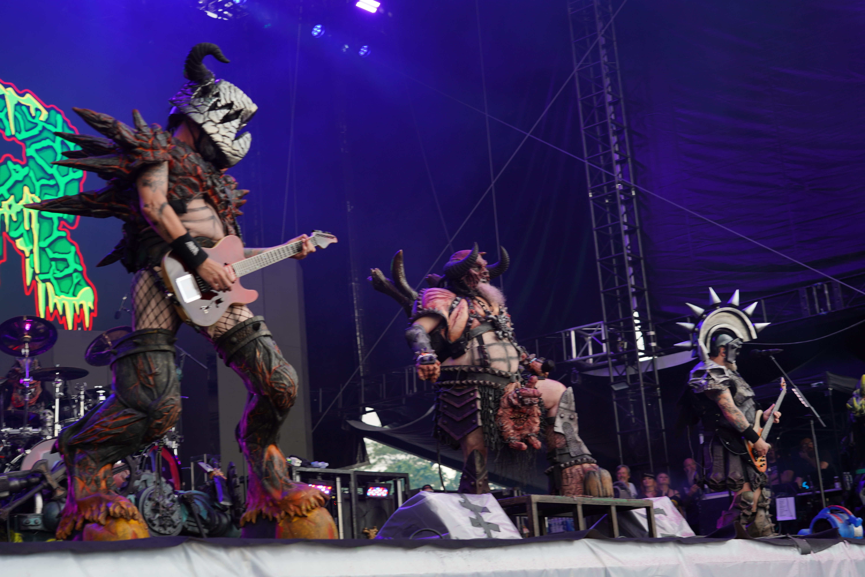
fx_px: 1201
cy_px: 288
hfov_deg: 39.6
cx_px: 432
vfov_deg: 27.0
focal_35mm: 50
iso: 100
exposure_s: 1/60
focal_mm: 50
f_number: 4.5
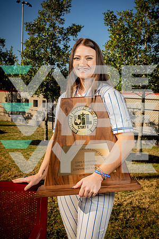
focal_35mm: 44
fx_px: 291
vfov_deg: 44.5
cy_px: 120
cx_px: 80
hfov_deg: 30.5
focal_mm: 44
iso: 125
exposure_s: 1/250
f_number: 10
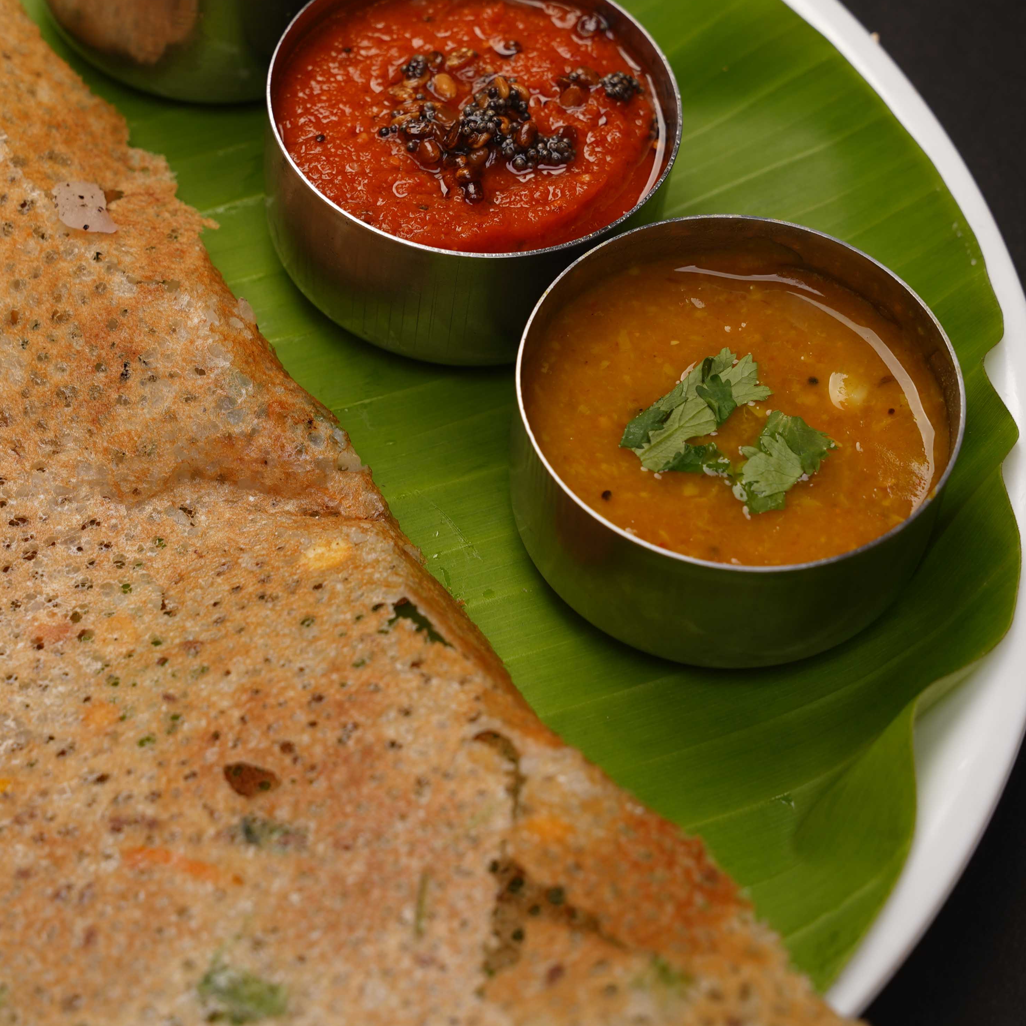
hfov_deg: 20.3
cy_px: 347
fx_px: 2856
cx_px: 376
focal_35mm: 85
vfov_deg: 20.3
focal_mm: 49.1
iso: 50
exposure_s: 1/125
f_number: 6.3
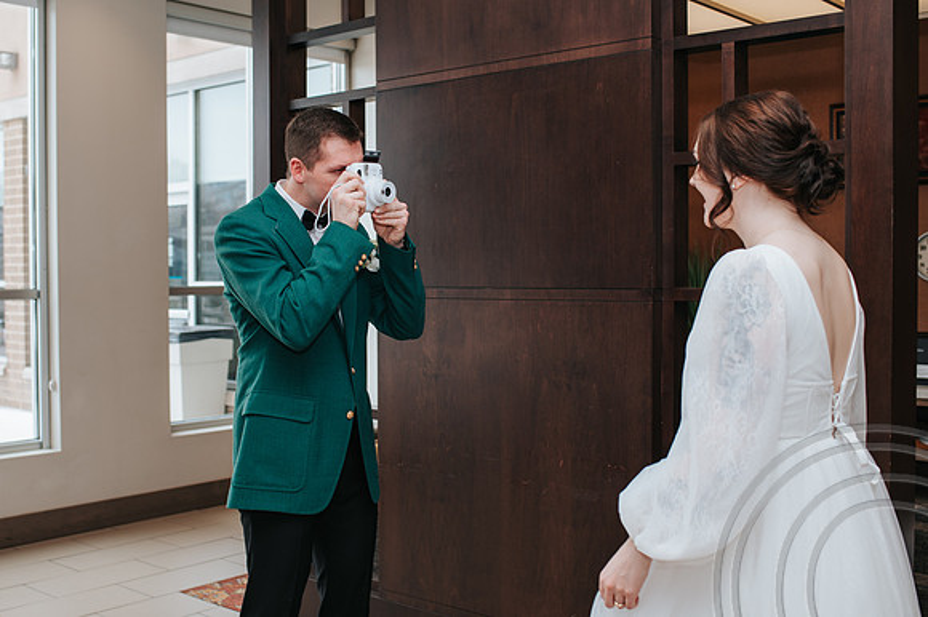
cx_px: 389
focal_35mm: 43
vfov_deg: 31.4
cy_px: 309
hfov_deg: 45.6
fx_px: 1100
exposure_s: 1/200
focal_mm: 35
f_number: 3.2
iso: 360
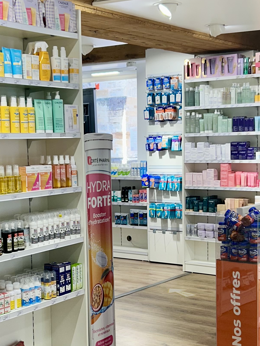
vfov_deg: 29.6
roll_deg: +1.0
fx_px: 651
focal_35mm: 65
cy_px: 227
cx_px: 123
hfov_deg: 22.6
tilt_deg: -7.2
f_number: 1.5
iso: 32
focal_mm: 5.7
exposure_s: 1/100
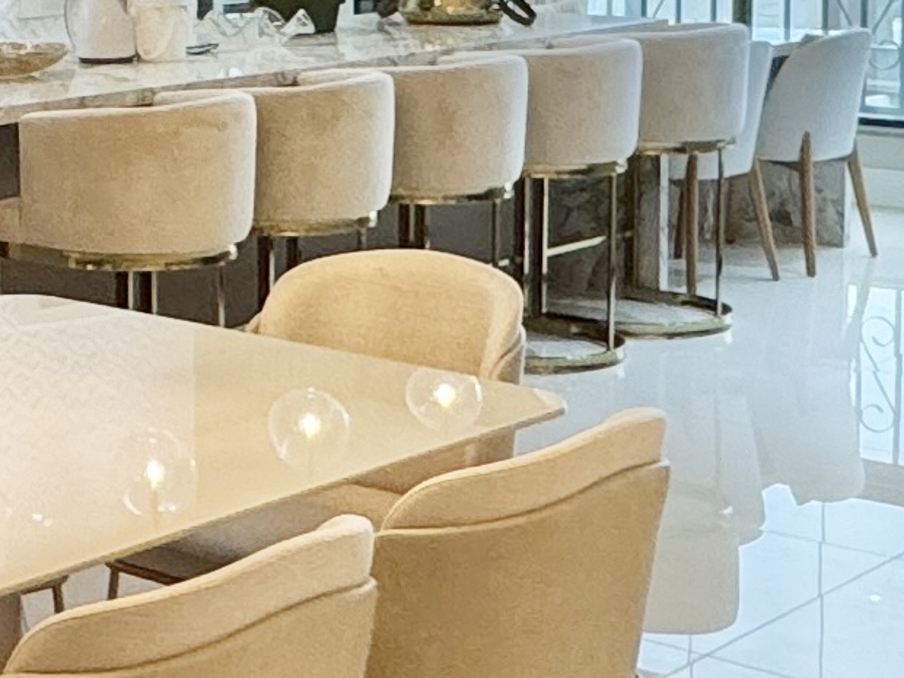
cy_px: 38
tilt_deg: -5.4
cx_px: -50
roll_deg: +1.2
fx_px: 2376
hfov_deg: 20.7
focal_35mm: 91
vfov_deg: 16.0
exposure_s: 1/120
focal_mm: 2.22
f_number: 2.2
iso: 160
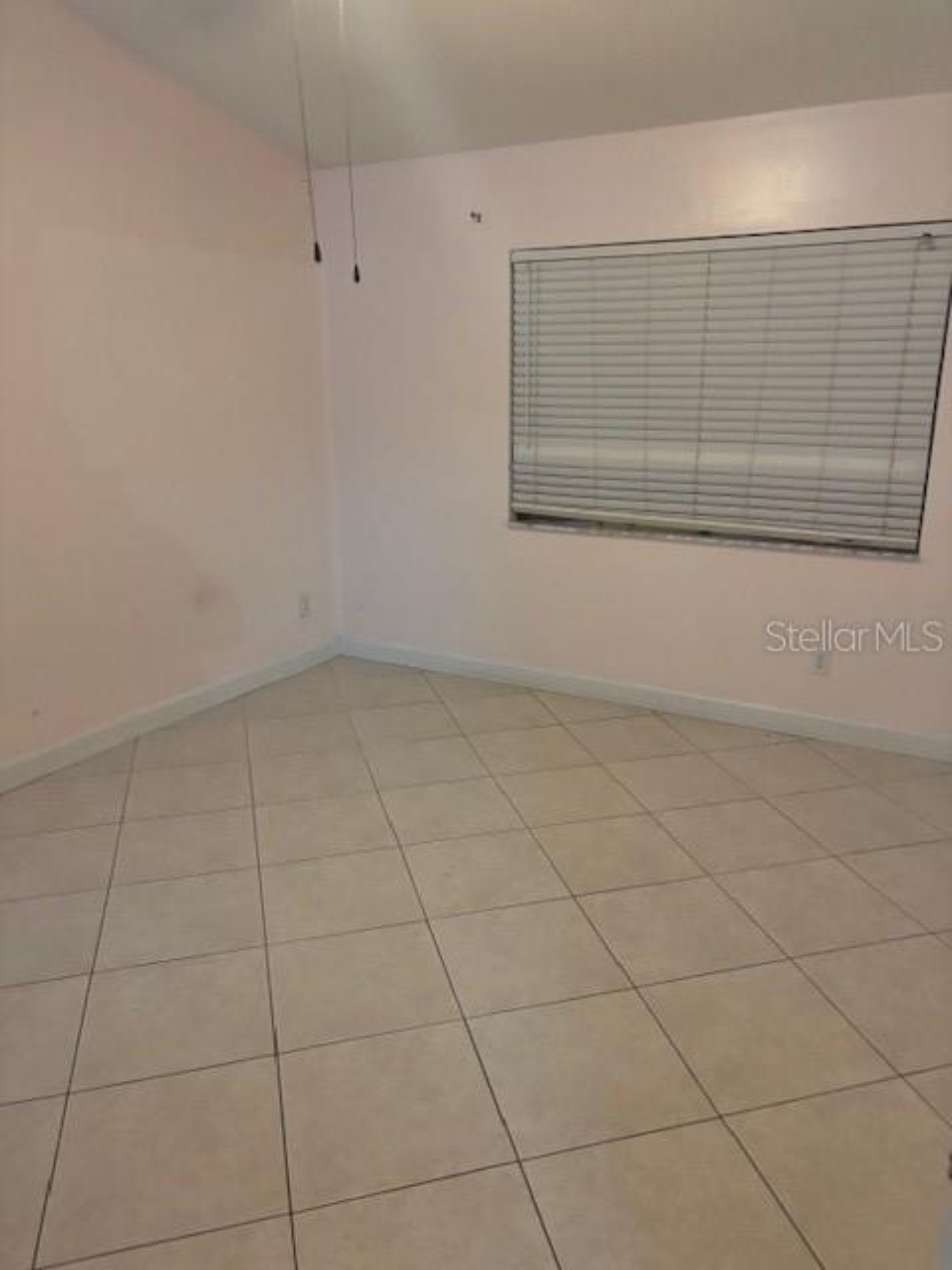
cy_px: 635
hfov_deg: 53.1
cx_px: 476
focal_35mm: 26
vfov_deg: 67.3
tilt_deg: -15.7
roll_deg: -0.2
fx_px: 953
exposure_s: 1/30
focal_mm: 5.96
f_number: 1.6
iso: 500
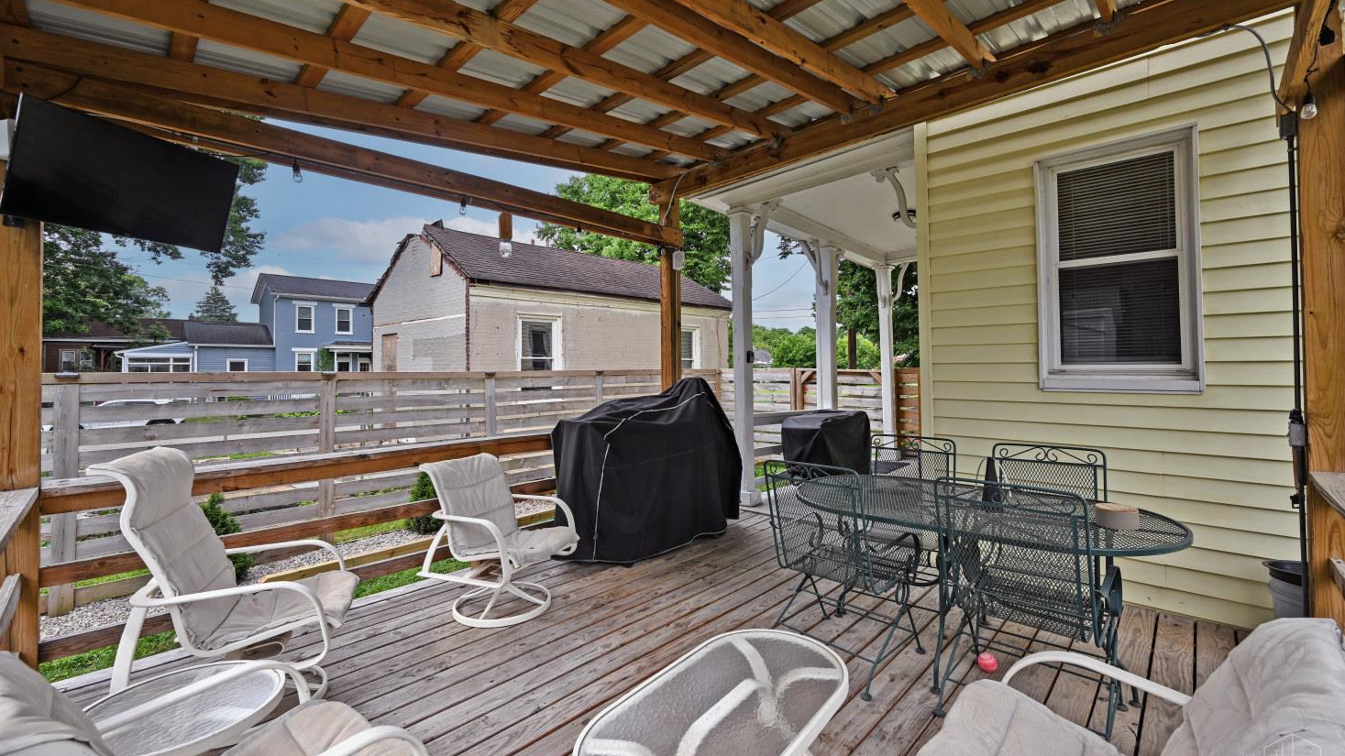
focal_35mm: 15
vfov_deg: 70.4
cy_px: 348
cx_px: 670
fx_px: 535
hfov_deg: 103.0
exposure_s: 1/160
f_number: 6.3
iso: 100
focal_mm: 14
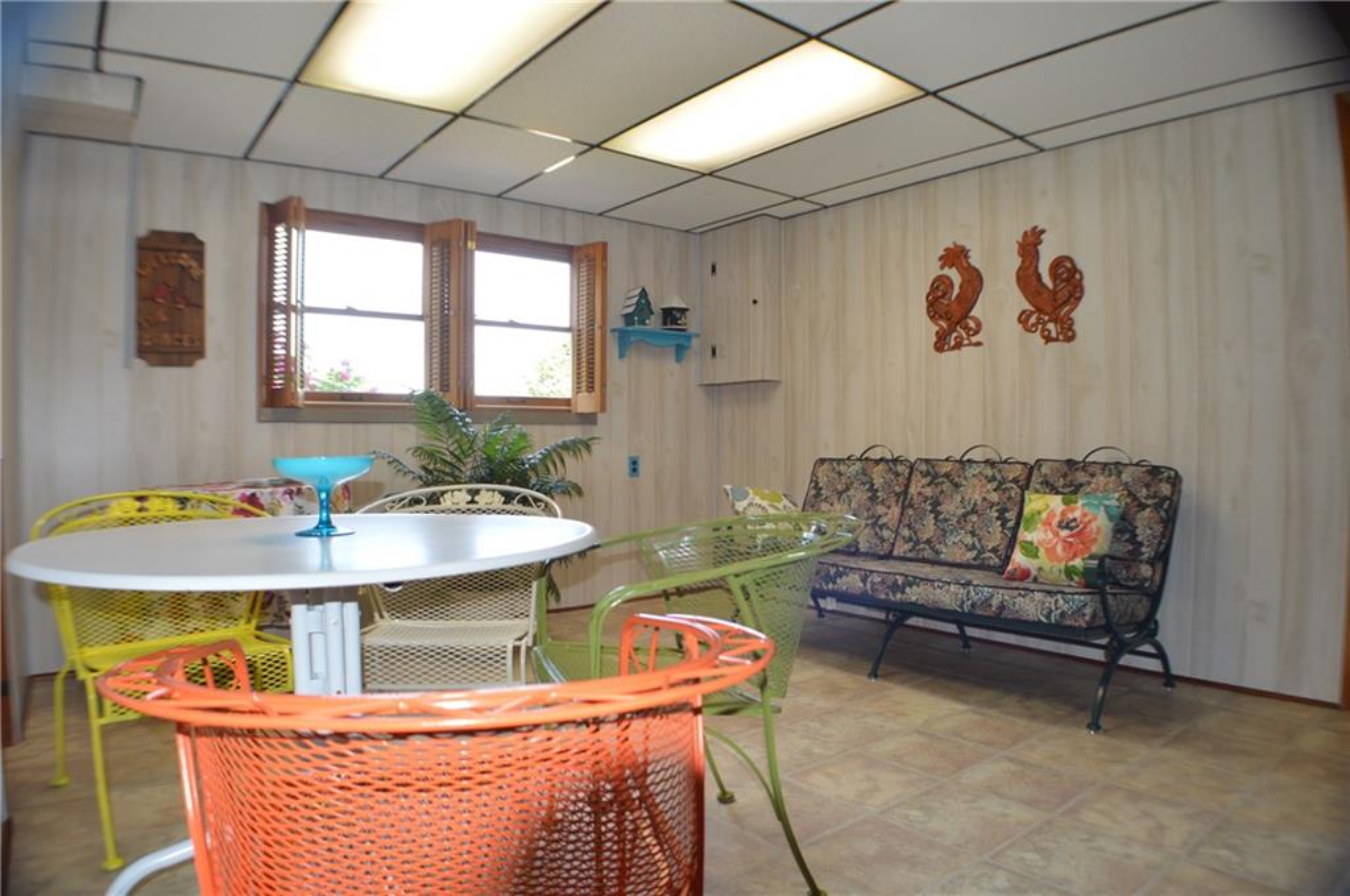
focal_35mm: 27
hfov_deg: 67.4
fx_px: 1011
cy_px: 448
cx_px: 675
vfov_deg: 47.8
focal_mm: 18
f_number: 4
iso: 400
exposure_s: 1/80
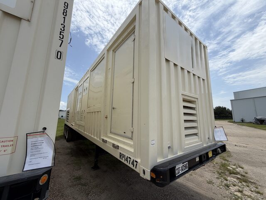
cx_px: 133
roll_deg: +0.5
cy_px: 100
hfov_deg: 102.1
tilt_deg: +12.7
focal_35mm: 14
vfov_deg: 85.7
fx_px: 108
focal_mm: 2.22
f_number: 2.2
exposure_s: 1/1167
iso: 20
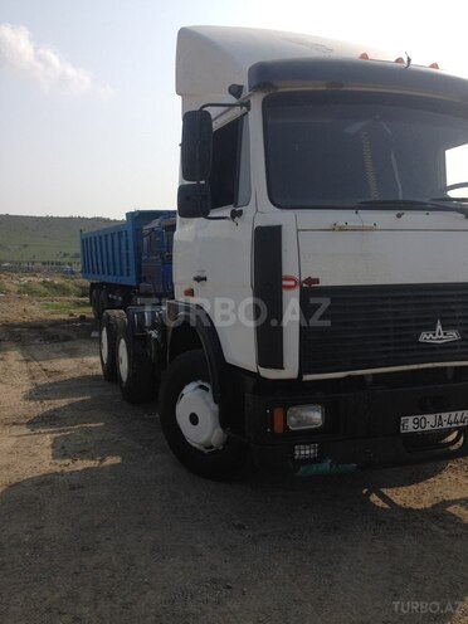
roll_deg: -1.9
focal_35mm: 33
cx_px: 234
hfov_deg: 42.9
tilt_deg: -1.2
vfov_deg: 55.4
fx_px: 595
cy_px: 312
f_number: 2.4
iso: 50
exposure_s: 1/2088
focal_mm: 4.12
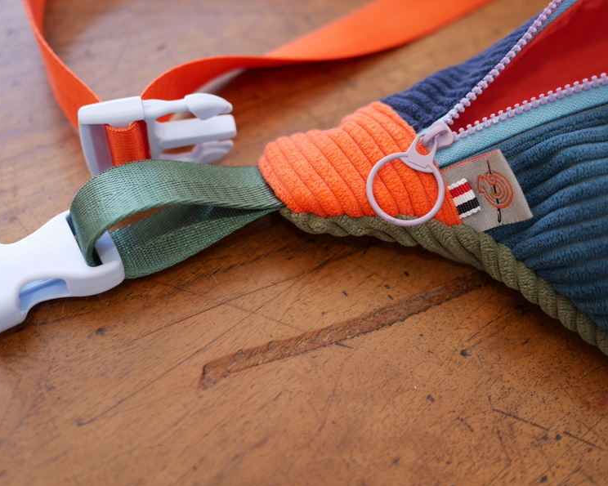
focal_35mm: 42
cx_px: 282
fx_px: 756
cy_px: 244
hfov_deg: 43.8
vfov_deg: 35.7
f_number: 2
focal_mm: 20
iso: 200
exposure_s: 1/125
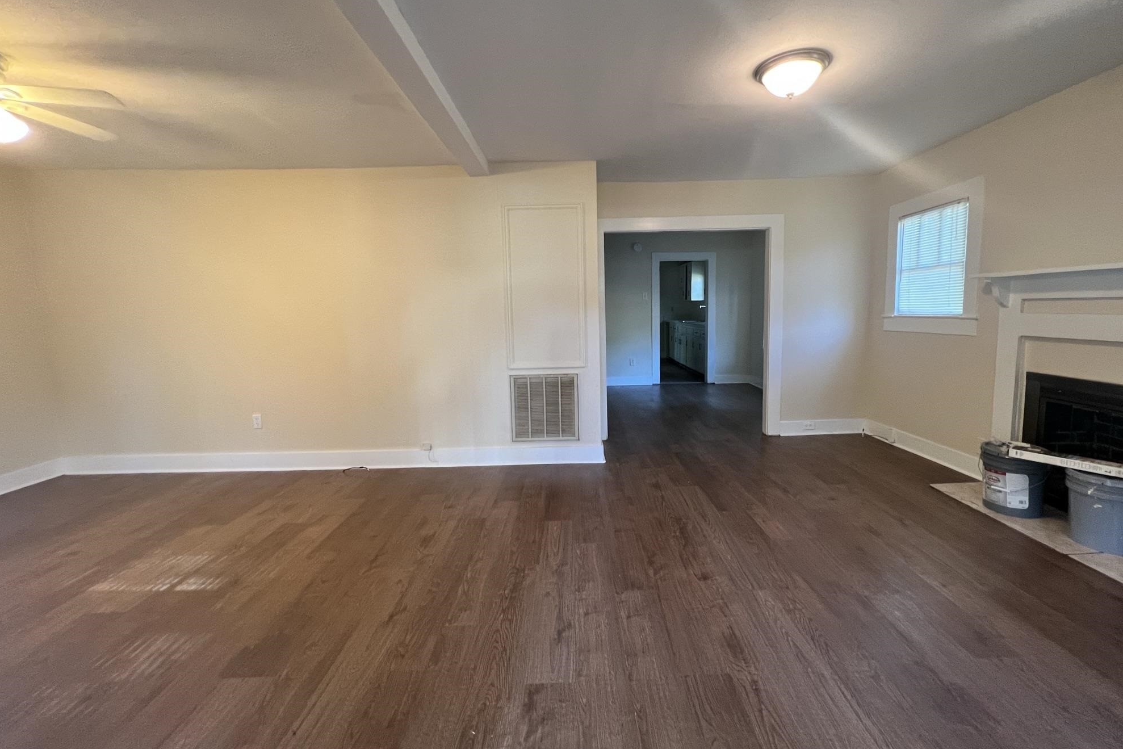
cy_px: 358
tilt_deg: -7.5
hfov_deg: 104.2
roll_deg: +0.6
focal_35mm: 14
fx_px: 437
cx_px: 579
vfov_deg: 81.2
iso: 250
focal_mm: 1.57
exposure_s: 1/60
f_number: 1.8
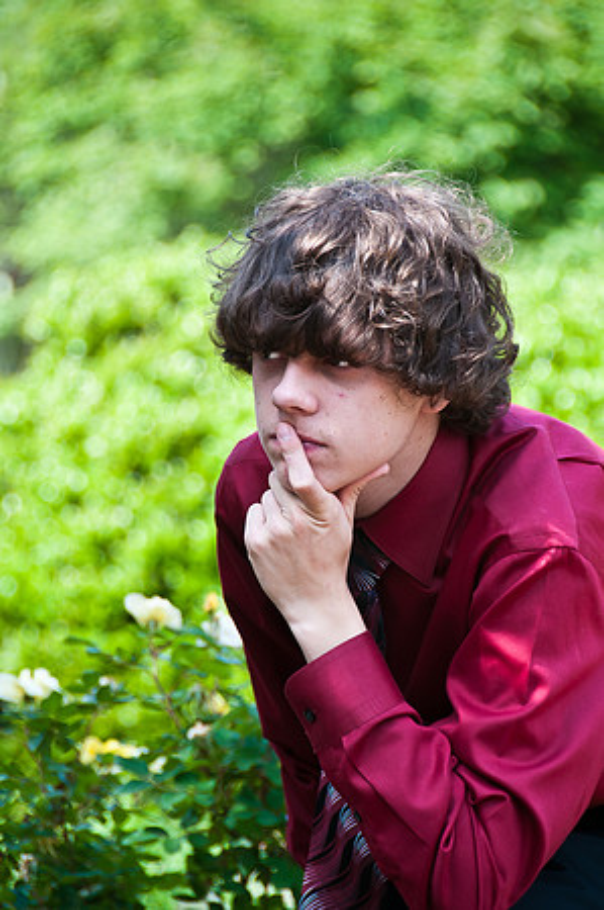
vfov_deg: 6.9
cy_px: 455
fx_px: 7567
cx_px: 302
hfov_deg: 4.6
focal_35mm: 300
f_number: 5.6
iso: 200
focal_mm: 200
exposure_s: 1/250
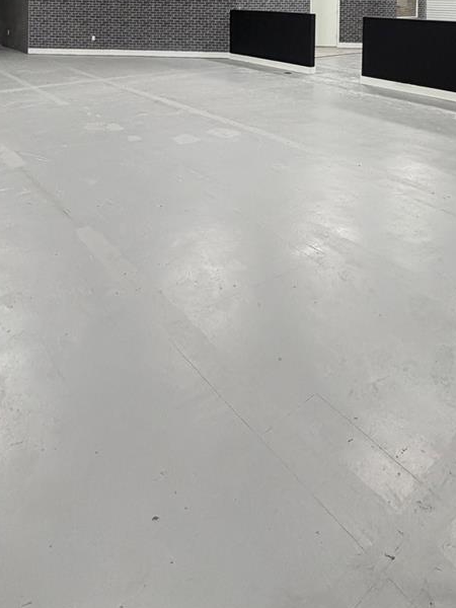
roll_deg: -1.0
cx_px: 251
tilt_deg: -1.0
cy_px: 12
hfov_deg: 49.7
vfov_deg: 51.9
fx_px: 492
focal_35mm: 28
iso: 250
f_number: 2.2
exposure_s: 1/120
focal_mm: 2.22
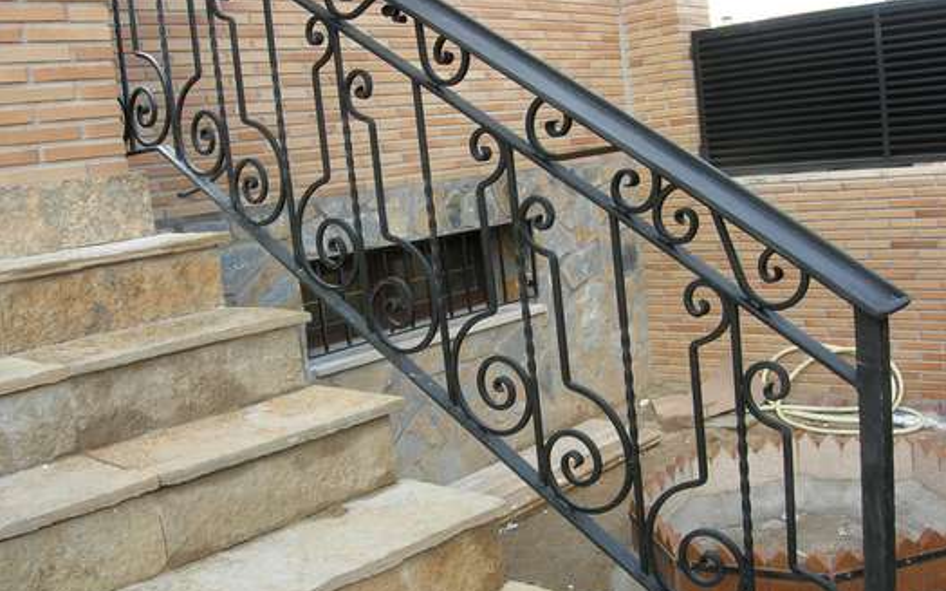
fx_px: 1057
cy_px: 327
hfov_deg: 48.2
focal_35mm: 41
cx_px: 479
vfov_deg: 31.2
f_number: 4.8
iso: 64
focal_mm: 7.8
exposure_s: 1/97.2
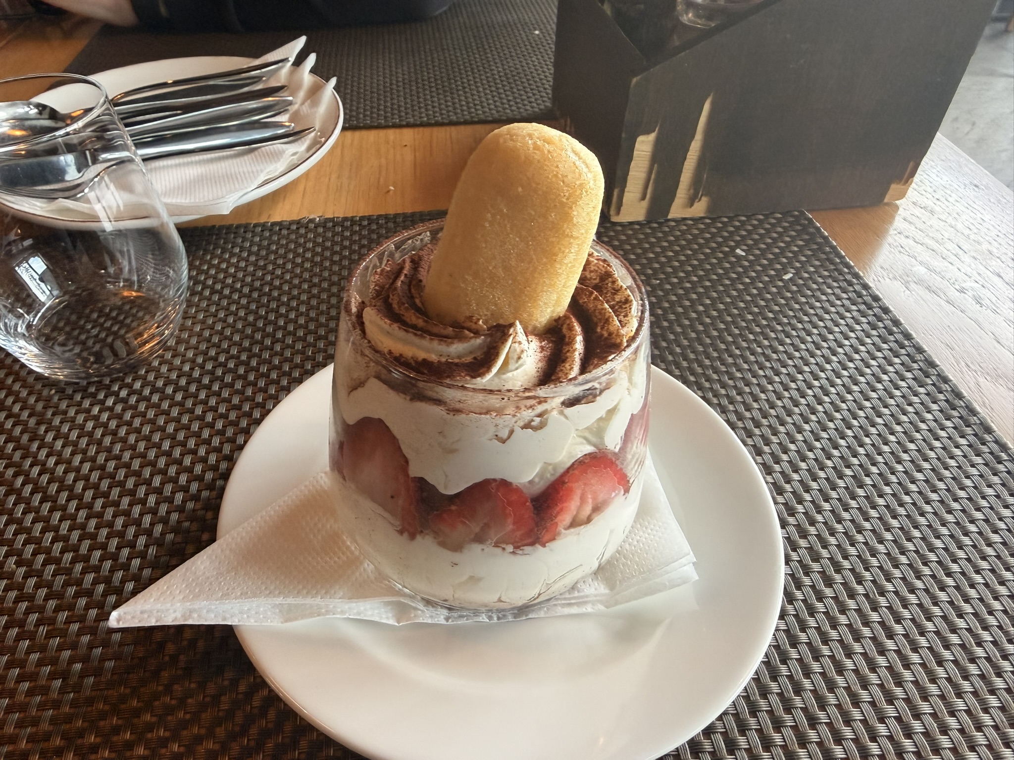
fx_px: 703
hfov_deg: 71.6
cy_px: 380
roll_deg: +2.3
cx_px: 507
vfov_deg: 56.8
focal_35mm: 24
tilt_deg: -43.0
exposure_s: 1/121
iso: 250
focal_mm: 2.22
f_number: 2.2
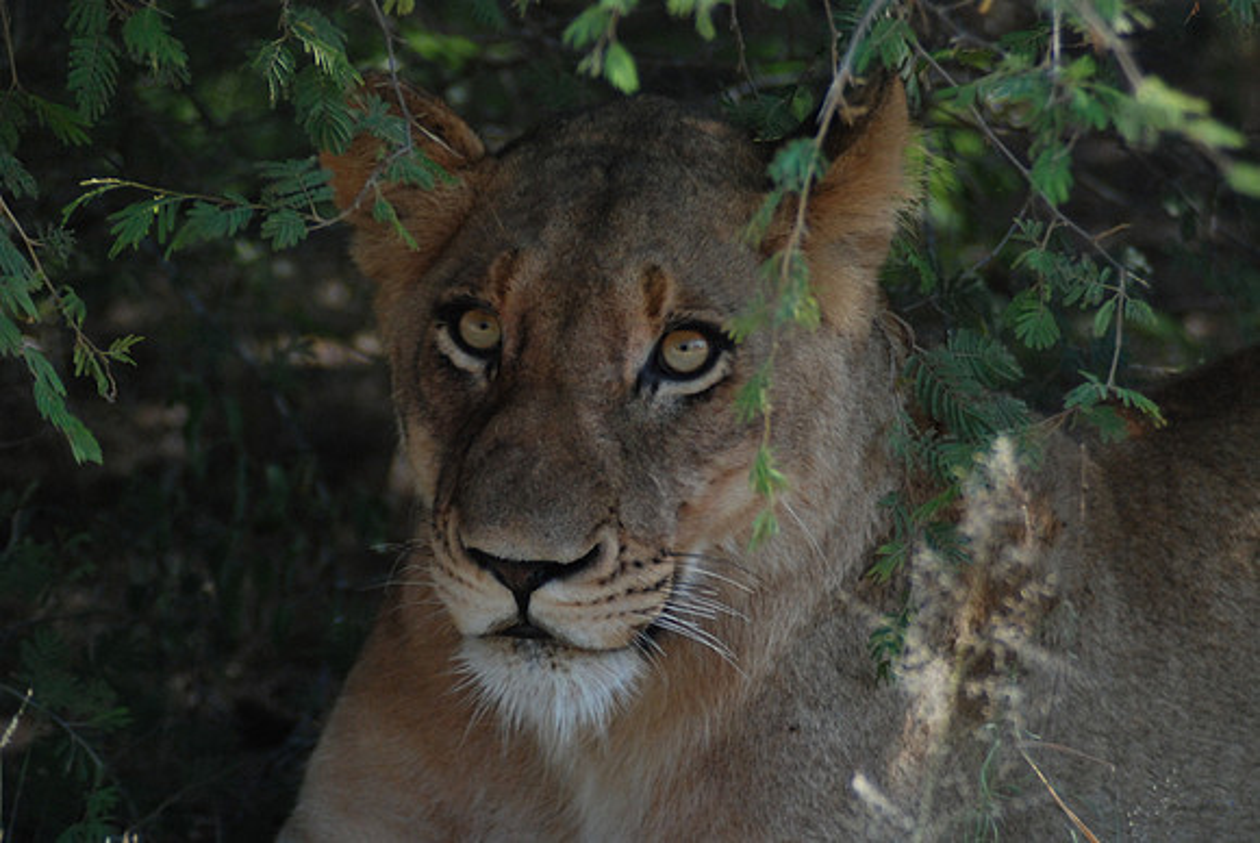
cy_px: 422
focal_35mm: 168
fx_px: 5886
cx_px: 630
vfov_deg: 8.2
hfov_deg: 12.2
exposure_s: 1/800
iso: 1000
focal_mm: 112
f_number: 2.8
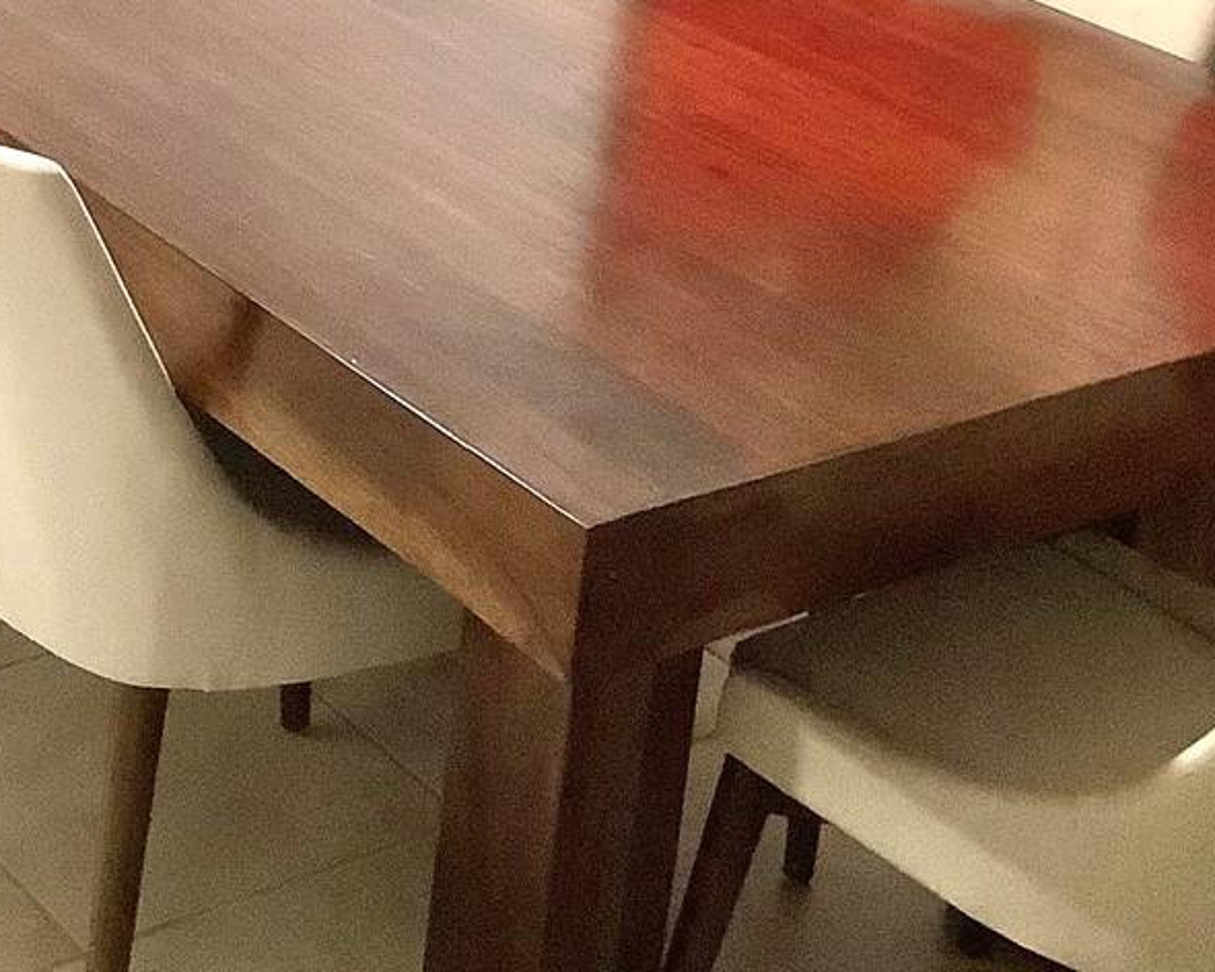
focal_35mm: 82
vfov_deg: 18.0
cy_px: -132
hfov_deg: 22.7
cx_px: 136
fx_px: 2949
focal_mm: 3.3
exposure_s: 1/40
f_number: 2.4
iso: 400
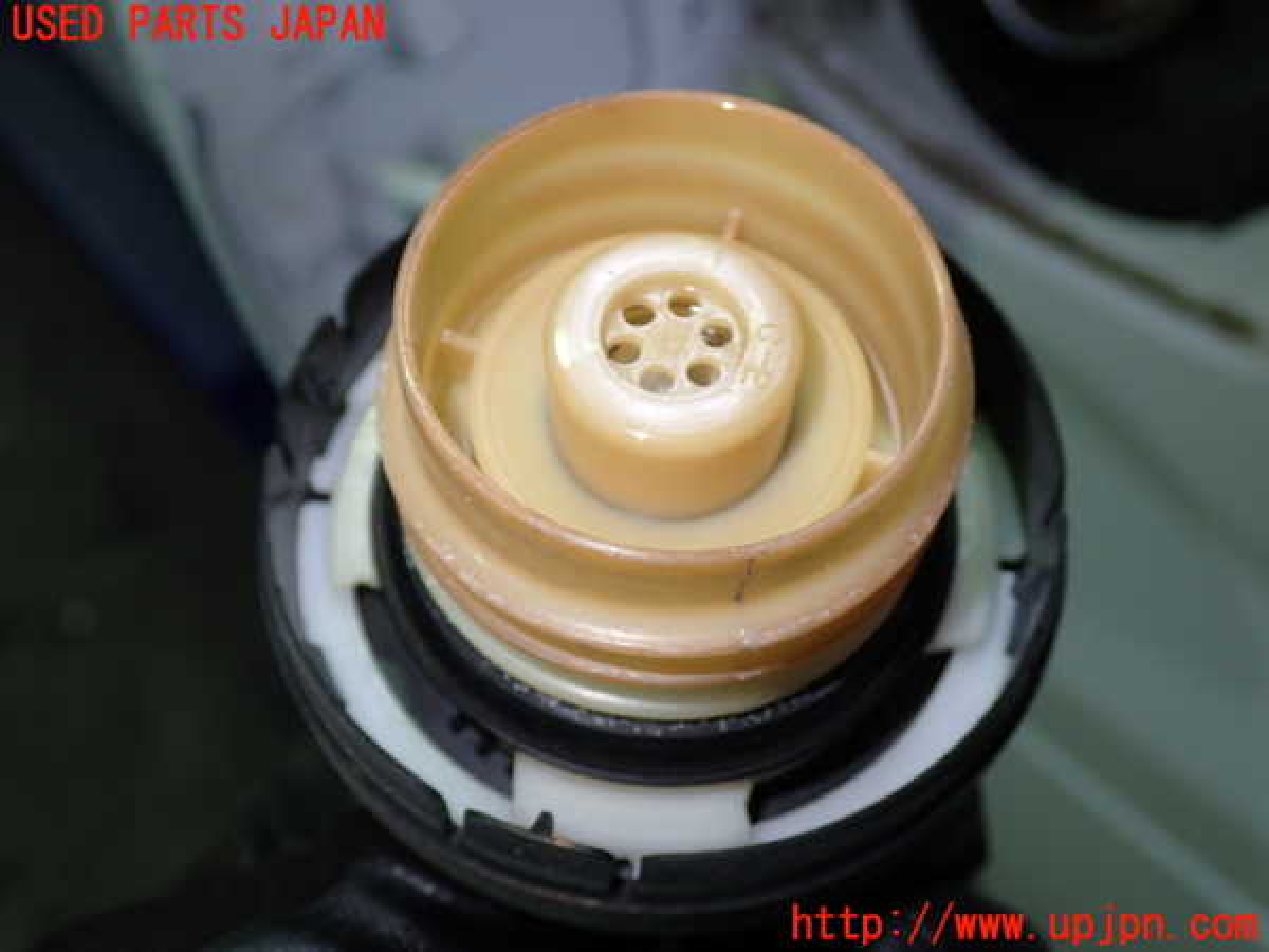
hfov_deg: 45.8
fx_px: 1503
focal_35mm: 41
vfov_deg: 35.1
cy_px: 476
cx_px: 634
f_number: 2.8
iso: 200
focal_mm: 7.31
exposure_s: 1/40
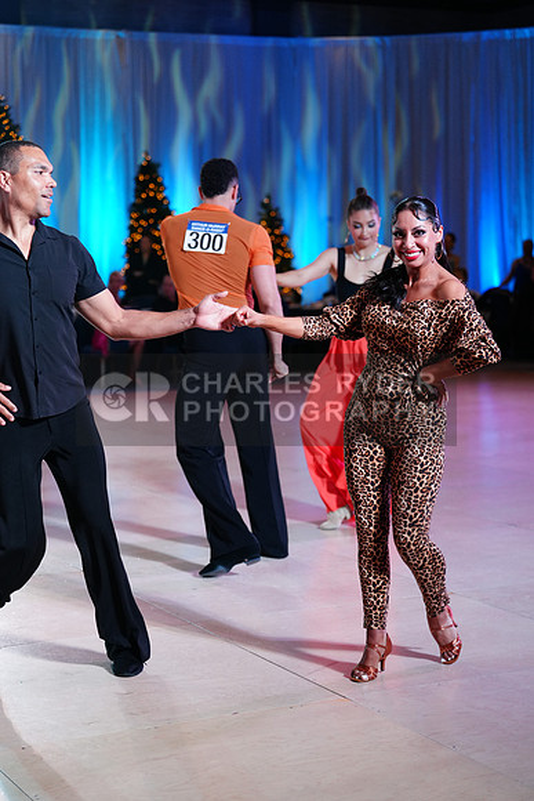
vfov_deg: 28.8
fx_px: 1556
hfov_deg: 19.5
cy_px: 400
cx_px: 267
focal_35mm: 70
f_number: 2.8
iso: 1600
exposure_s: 1/500
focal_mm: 70
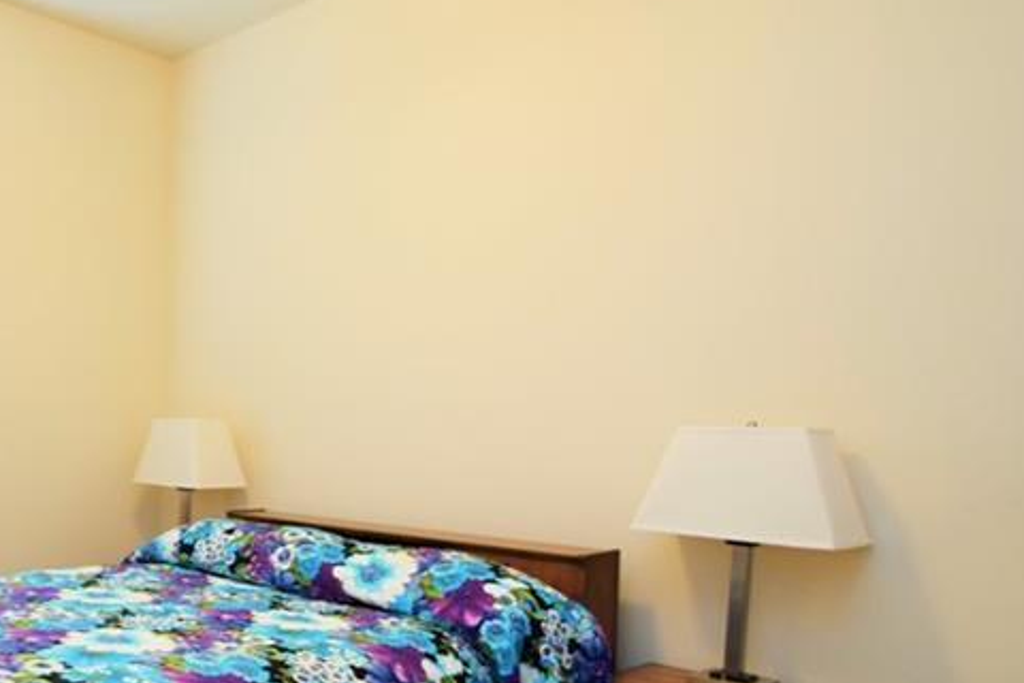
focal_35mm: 32
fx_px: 910
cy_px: 455
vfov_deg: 40.6
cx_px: 151
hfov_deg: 53.2
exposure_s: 1/5
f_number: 7.1
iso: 200
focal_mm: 10
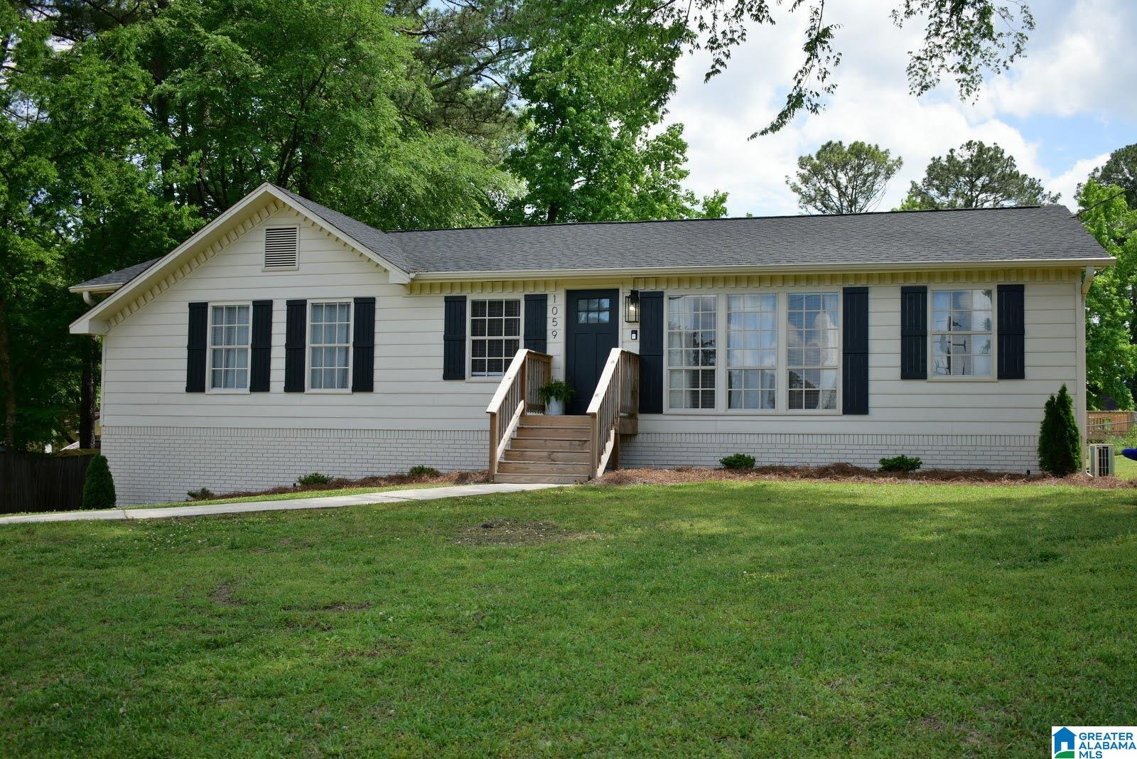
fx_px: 1090
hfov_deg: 55.1
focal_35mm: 34
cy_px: 380
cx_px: 568
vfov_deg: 38.4
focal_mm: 23
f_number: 4.5
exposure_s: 1/1000
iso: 250
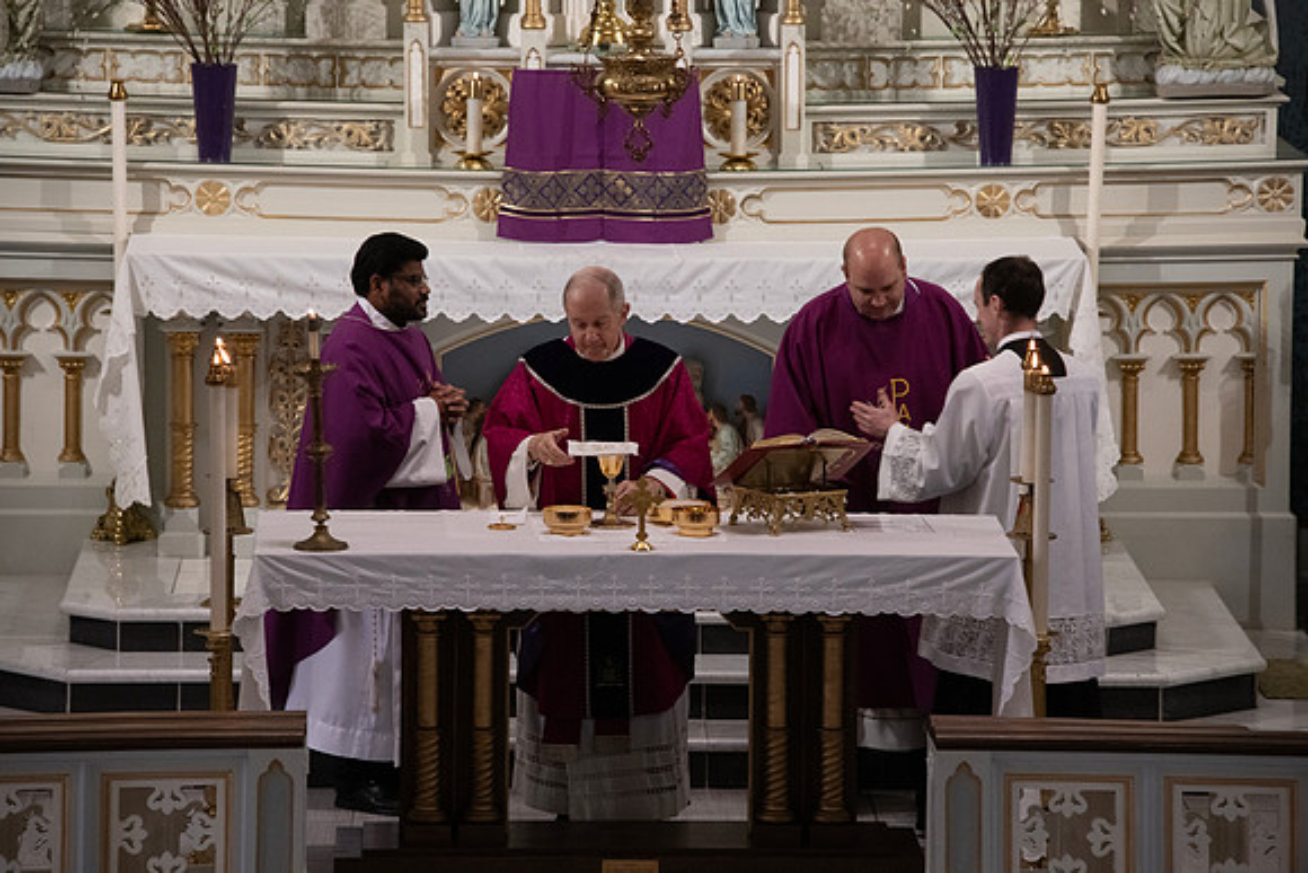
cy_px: 436
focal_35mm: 210
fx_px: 7631
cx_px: 654
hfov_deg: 9.8
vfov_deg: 6.5
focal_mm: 210
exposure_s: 1/100
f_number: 9
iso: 4000
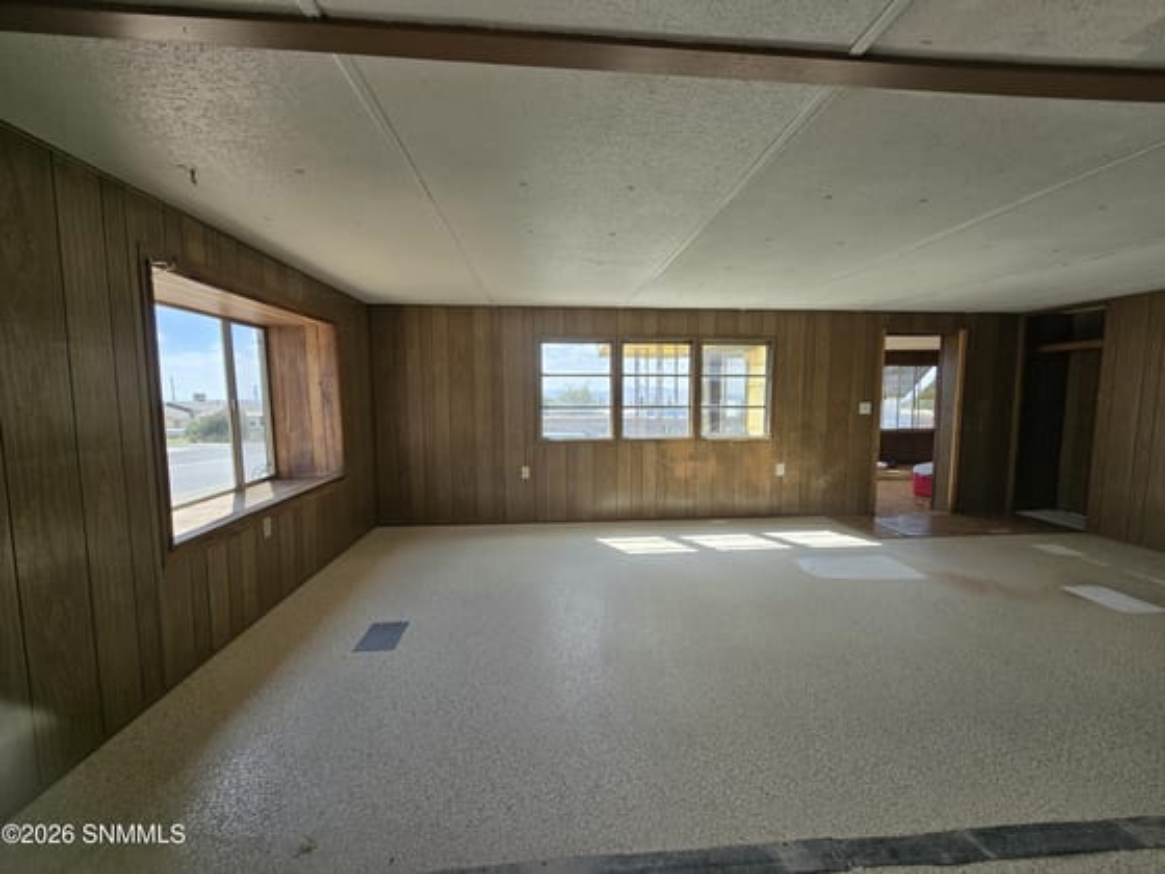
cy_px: 437
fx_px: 438
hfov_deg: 106.2
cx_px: 582
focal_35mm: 13
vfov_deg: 89.9
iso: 50
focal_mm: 2.2
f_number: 2.2
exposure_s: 1/447
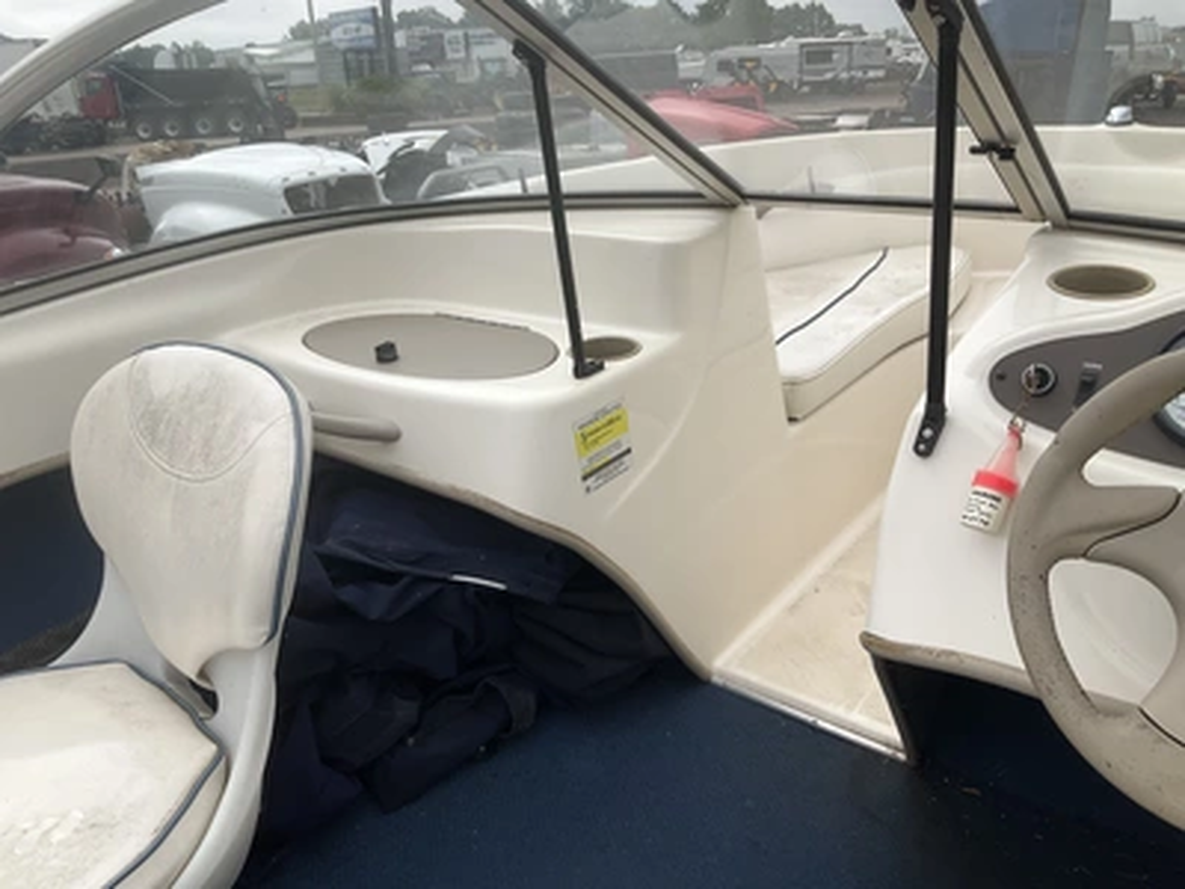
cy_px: 444
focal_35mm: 29
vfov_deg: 48.2
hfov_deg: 61.7
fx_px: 993
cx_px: 592
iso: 25
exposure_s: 1/2141
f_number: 1.8
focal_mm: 3
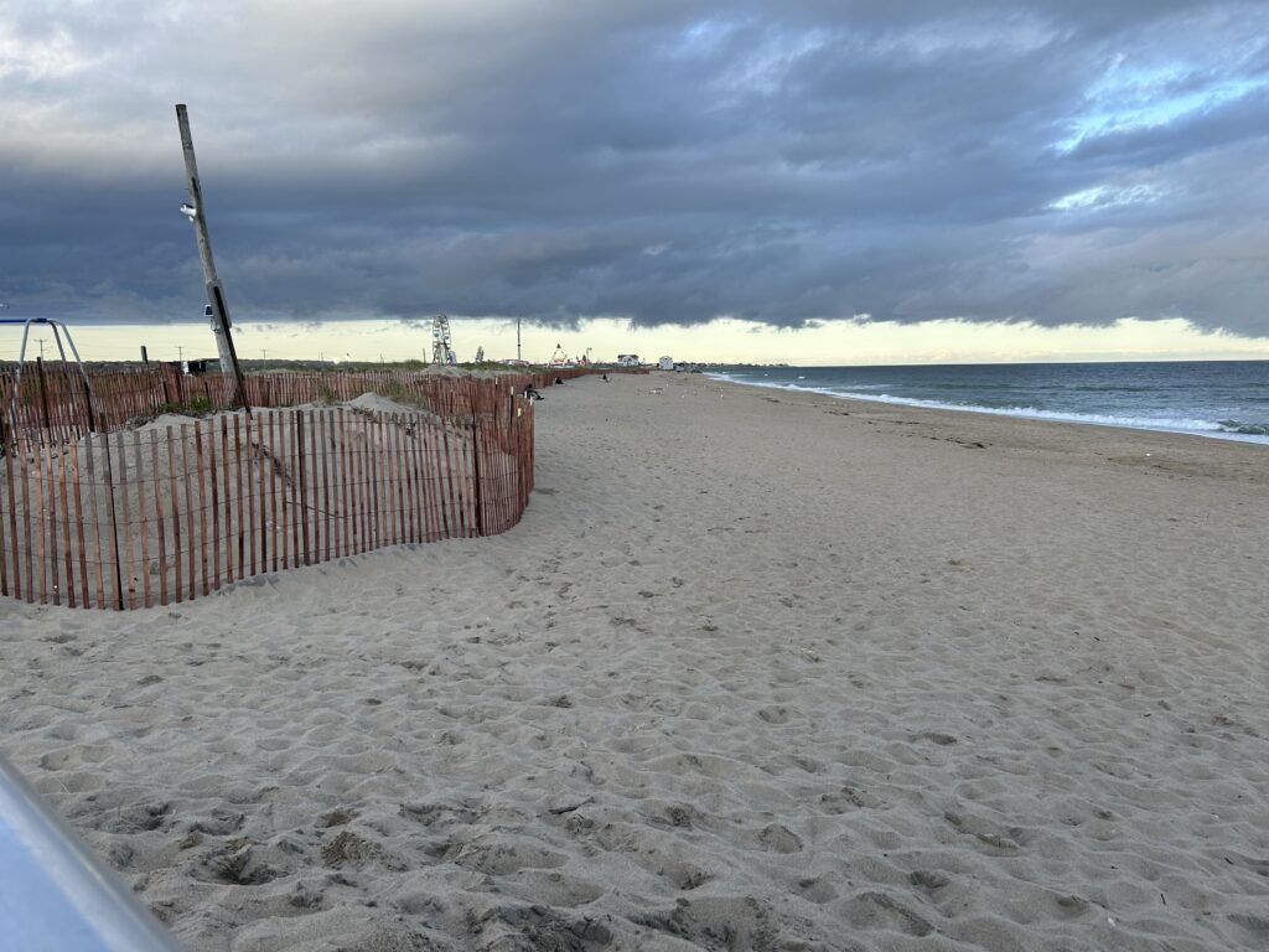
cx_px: 634
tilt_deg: -7.0
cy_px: 476
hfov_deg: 67.3
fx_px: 953
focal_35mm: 26
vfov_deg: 53.1
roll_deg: +0.8
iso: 50
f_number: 1.5
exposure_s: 1/820
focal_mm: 5.7
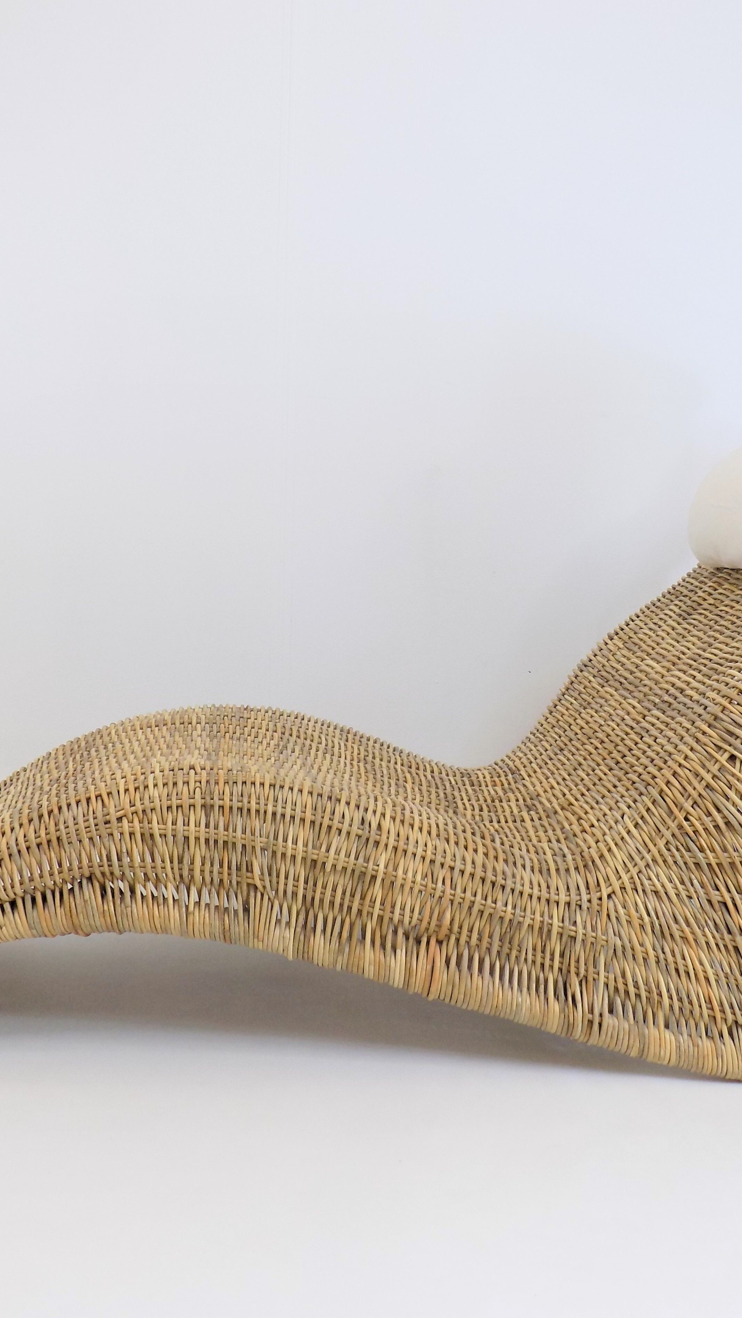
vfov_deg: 58.0
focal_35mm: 34
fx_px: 1189
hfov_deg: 34.6
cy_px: 666
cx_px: 414
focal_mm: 4
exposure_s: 1/50
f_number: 3.1
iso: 80
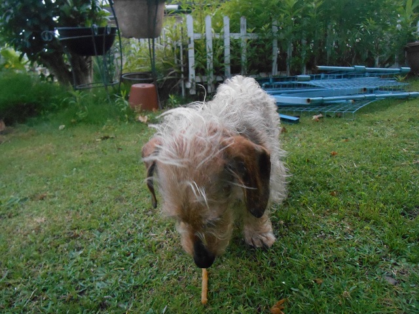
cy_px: 157
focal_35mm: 26
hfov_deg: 67.3
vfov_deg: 53.1
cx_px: 210
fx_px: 315
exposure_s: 1/160
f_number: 3.4
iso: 800
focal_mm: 4.7
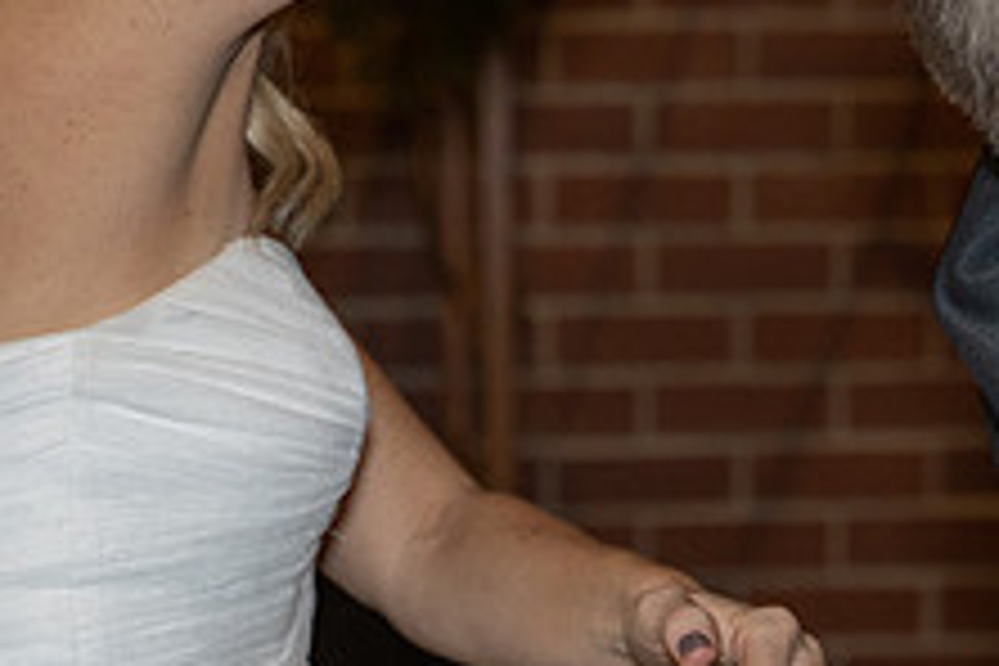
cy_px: 367
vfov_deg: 10.1
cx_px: 576
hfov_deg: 15.1
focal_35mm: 136
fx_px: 3774
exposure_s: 1/125
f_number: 2.8
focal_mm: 52
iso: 2000
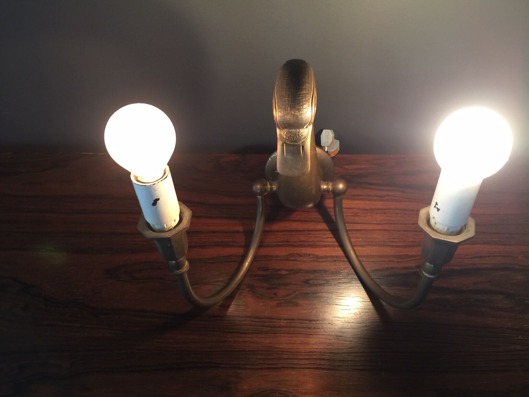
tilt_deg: -63.8
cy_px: 198
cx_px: 264
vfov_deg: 48.2
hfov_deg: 61.7
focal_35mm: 29
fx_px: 443
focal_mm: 4.15
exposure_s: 1/17
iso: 80
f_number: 2.2
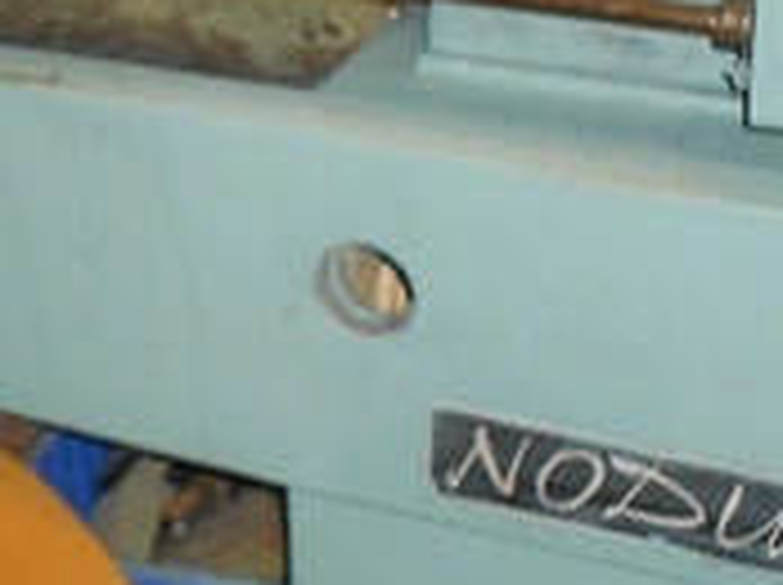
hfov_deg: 19.4
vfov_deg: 14.9
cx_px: 36
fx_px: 2236
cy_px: 261
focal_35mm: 99
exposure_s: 1/30
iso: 400
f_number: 4.2
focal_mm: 7.7
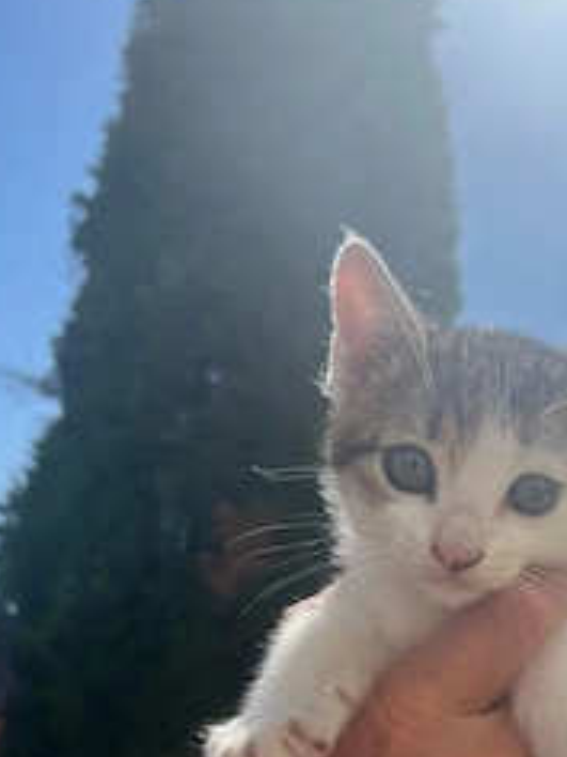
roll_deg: -2.6
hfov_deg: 31.9
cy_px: 568
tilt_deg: +9.3
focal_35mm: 44
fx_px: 961
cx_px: 461
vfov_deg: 41.7
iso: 50
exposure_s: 1/6897
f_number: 1.6
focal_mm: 5.1
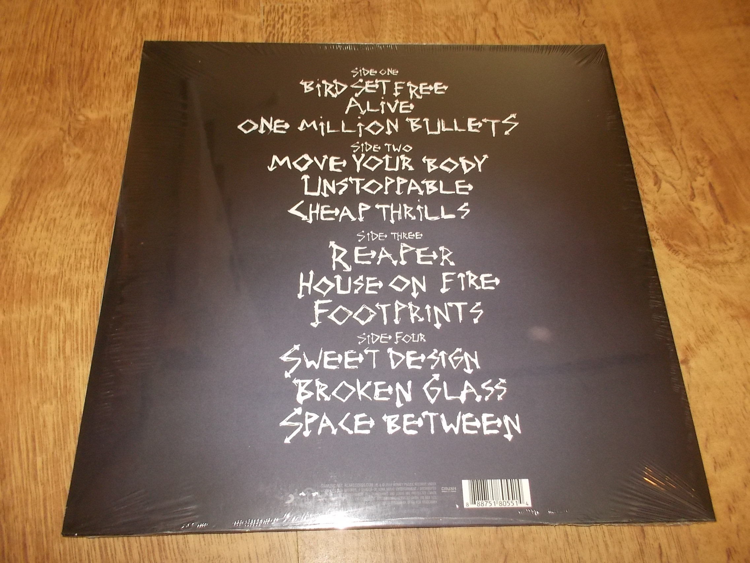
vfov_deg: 48.2
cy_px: 282
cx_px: 375
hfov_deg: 61.7
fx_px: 628
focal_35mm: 29
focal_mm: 4.1
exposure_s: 1/30
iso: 200
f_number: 3.3
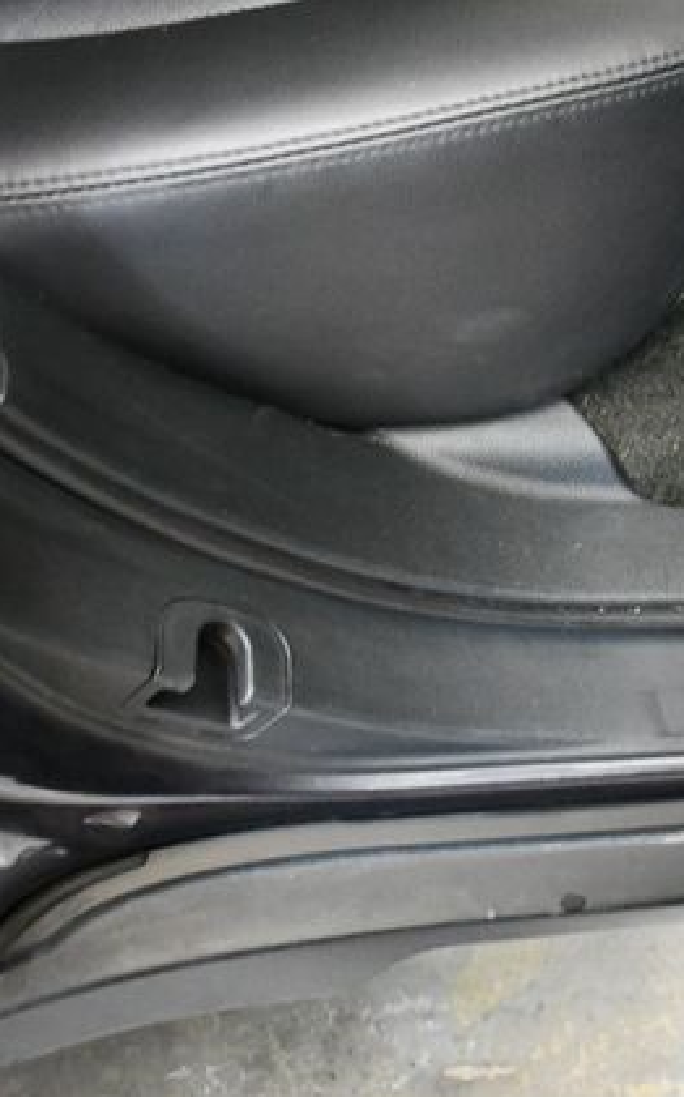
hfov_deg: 22.1
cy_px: 556
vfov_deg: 36.3
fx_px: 1673
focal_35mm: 56
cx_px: 707
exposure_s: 1/60
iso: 6400
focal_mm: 18
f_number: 3.5
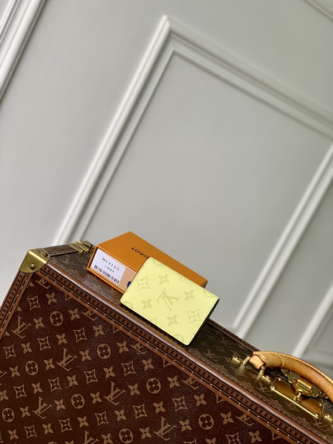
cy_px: 222
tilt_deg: -9.8
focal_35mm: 52
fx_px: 667
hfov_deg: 28.0
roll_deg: -26.8
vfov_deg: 36.8
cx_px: 166
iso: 40
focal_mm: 6
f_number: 2.4
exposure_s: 1/122
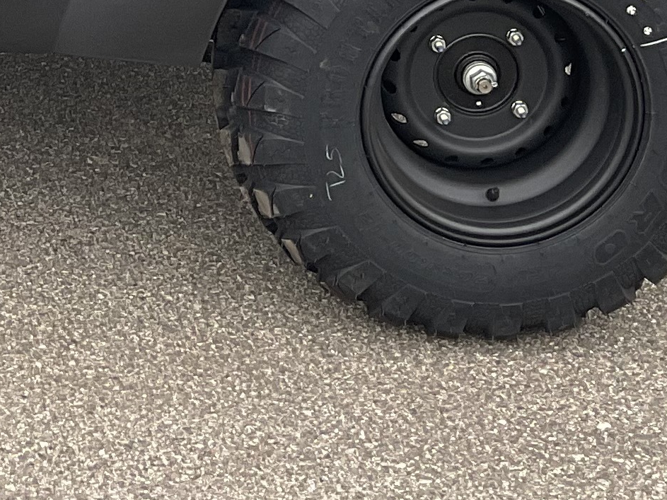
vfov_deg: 10.9
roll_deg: -1.2
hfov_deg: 15.3
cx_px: -134
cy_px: -506
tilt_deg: -10.3
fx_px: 2389
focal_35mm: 124
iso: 16
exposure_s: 1/161
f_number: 1.8
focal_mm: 3
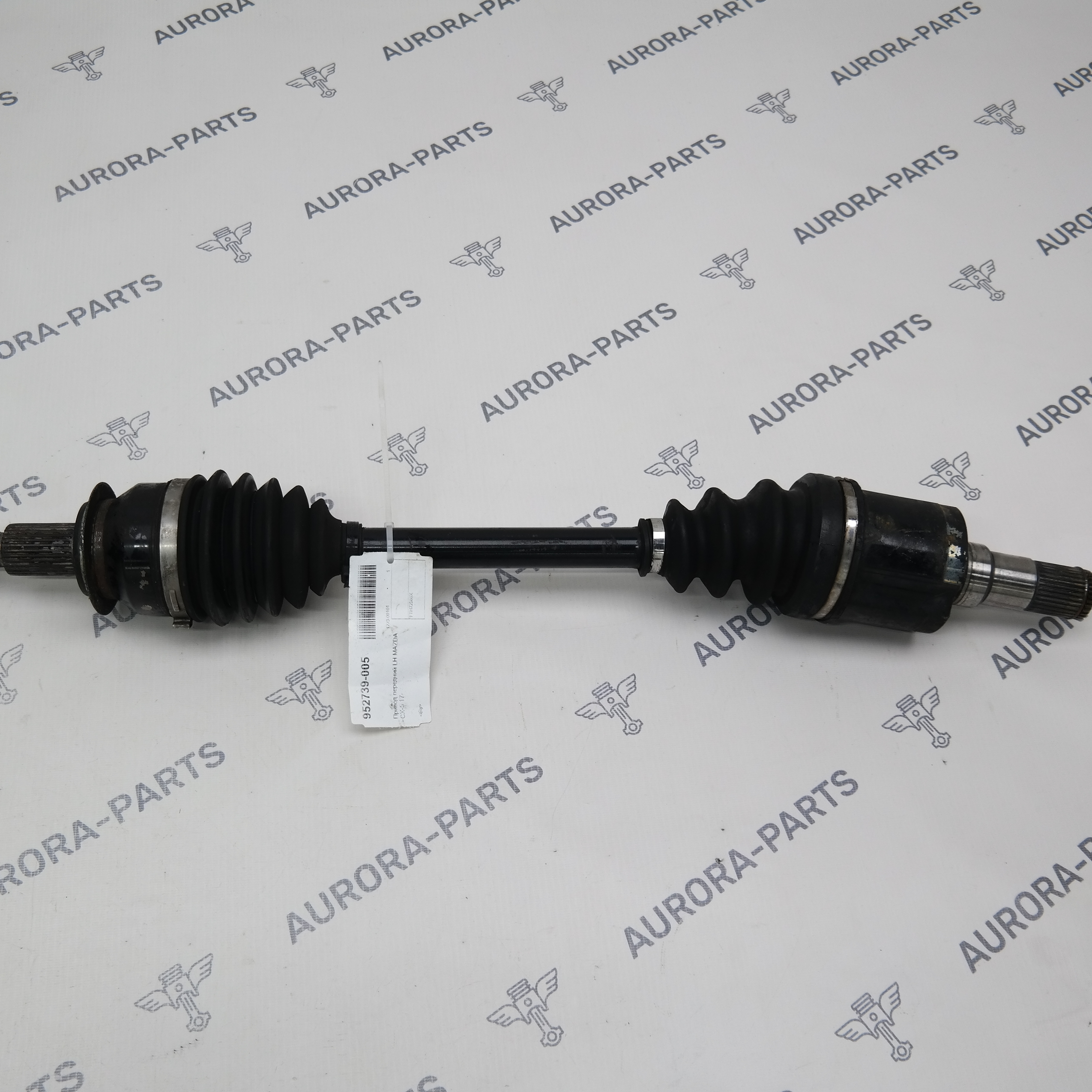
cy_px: 544
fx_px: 1249
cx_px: 488
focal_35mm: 35
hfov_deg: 47.1
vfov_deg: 47.2
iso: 100
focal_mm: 18
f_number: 3.5
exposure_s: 1/80
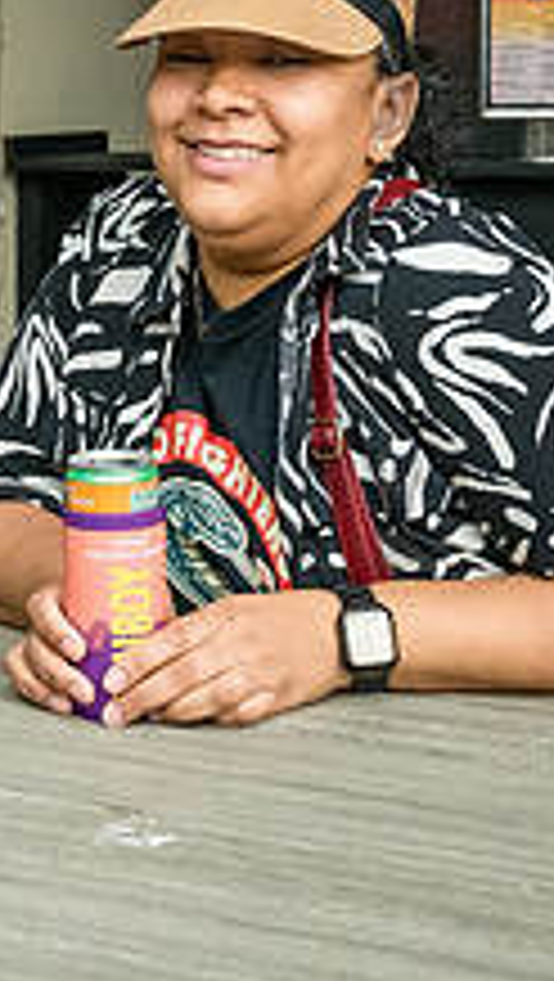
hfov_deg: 12.9
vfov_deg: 23.0
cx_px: -52
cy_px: 298
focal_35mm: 92
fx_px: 2397
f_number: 4.5
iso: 4000
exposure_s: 1/1250
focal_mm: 27
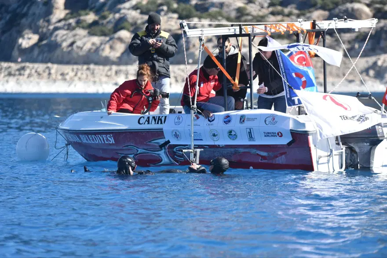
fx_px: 2150
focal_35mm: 200
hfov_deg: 10.3
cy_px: 129
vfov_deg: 6.9
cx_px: 194
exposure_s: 1/1600
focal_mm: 200
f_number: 4
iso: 320
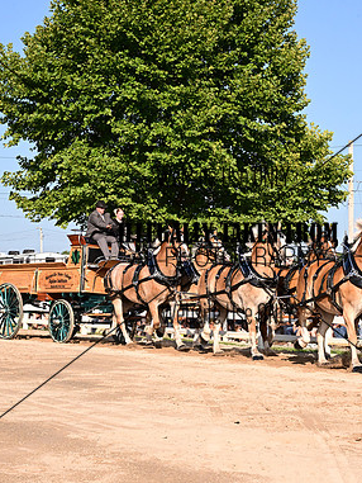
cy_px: 243
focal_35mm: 79
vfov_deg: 24.7
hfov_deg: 18.6
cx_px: 228
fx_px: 1101
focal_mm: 54
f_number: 13
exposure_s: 1/784
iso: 800
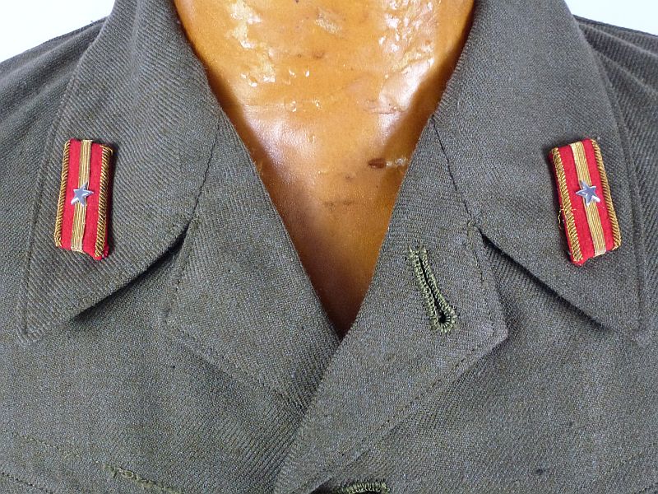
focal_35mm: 36
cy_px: 247
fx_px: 684
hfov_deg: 51.4
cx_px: 329
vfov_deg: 39.7
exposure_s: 1/60
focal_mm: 6.4
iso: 400
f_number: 3.7
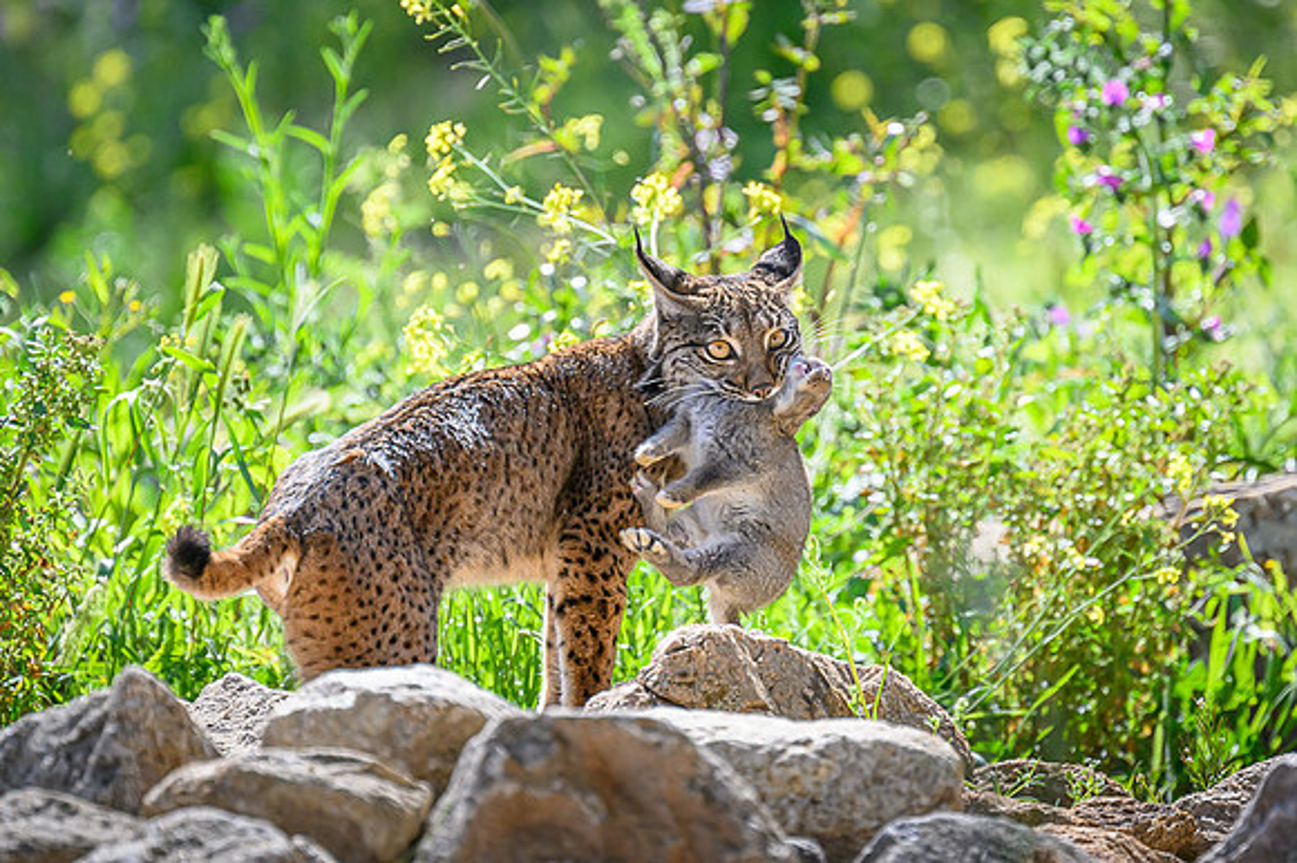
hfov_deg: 3.1
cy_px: 435
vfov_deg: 2.1
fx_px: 23985
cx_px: 702
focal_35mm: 666
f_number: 5.6
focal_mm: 400
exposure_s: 1/2000
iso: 1100
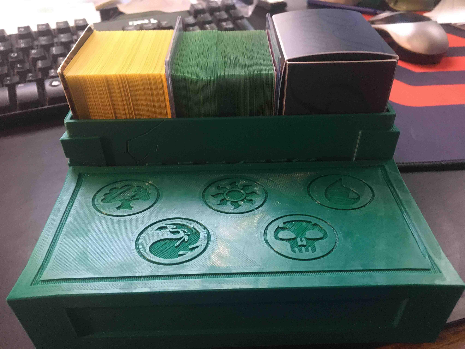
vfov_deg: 48.2
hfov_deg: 61.7
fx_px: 390
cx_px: 232
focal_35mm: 29
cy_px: 174
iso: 250
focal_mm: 4.15
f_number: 2.2
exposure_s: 1/15
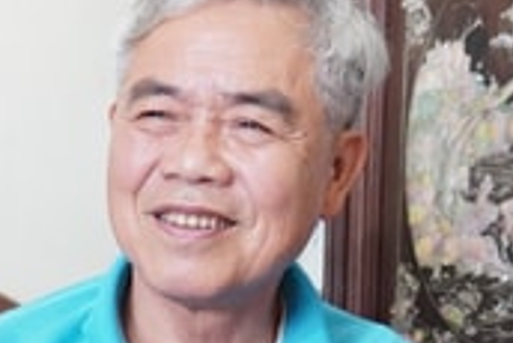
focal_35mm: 156
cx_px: -33
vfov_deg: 8.8
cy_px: 322
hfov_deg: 13.0
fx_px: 2219
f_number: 2.8
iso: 4000
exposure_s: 1/200
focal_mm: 33
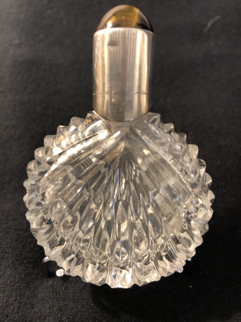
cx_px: 120
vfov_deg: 63.4
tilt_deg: -58.9
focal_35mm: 28
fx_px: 260
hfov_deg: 49.7
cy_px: 161
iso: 64
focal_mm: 3.99
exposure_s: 1/17
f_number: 1.8
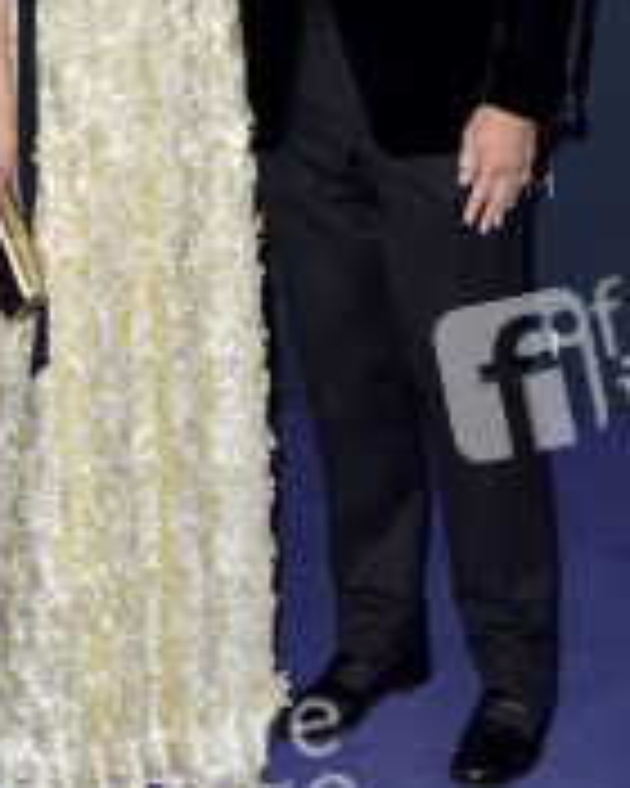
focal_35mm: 107
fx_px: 2494
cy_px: 131
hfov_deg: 14.4
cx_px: 259
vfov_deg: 17.8
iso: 500
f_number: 6.3
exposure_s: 1/250
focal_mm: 50
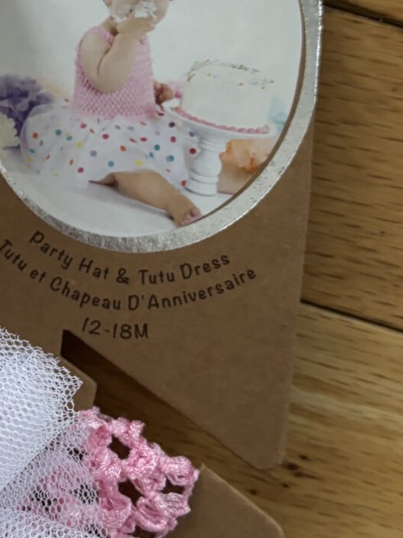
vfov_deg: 26.0
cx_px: -95
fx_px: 1165
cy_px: 228
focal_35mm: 75
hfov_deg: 18.5
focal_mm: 5.96
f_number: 1.6
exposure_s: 1/60
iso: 250
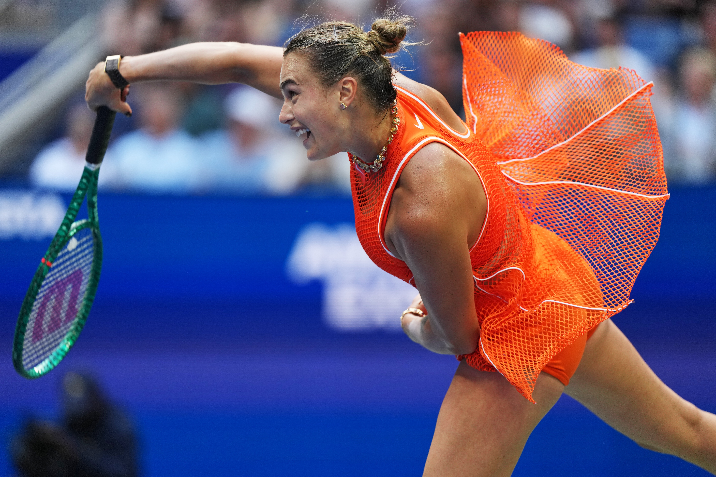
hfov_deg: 6.9
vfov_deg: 4.6
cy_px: 238
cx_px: 358
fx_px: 5966
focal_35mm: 300
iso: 1600
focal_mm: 300
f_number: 2.8
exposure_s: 1/2000
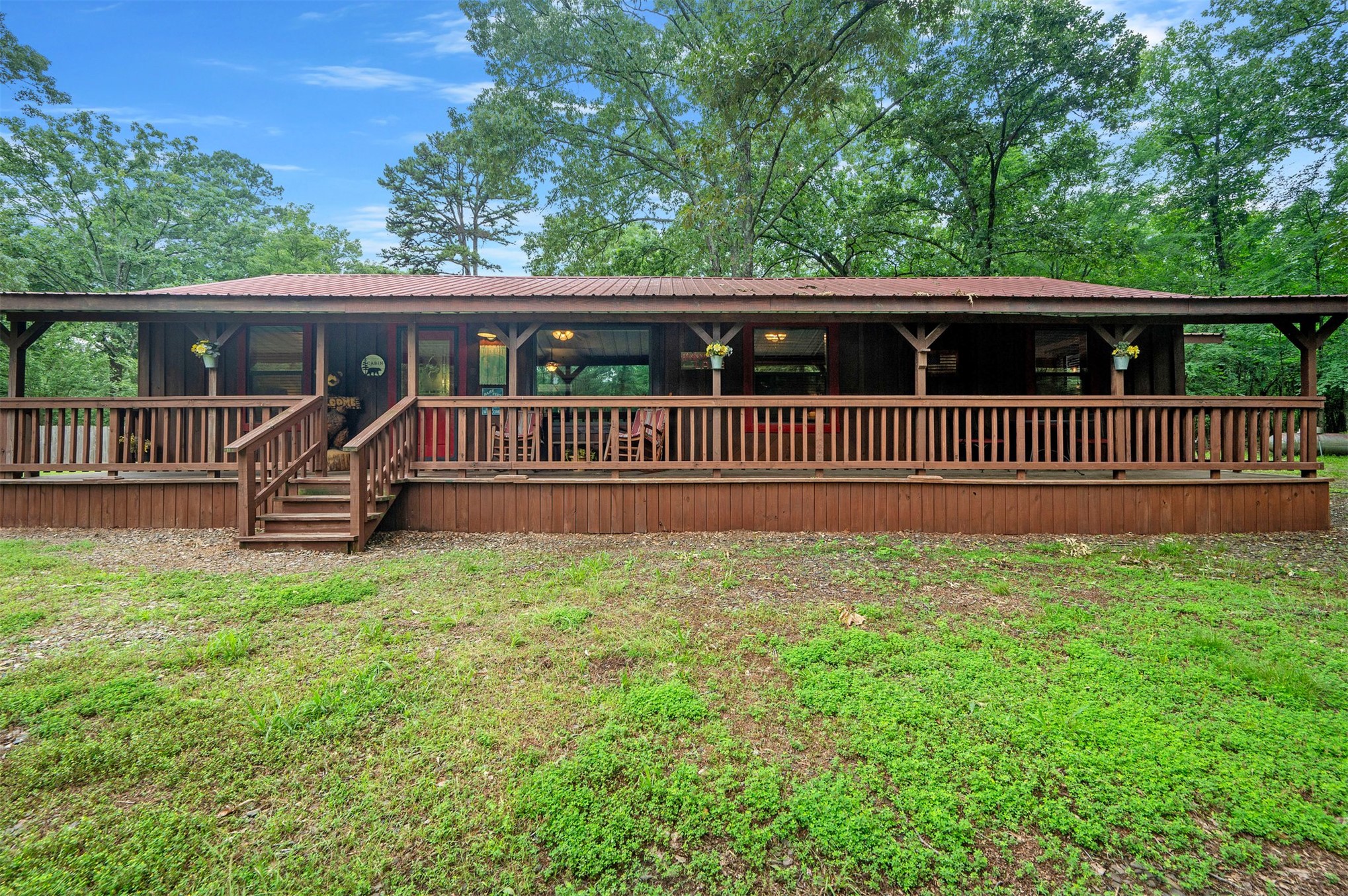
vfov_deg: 81.1
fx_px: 524
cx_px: 674
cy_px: 448
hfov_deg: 104.3
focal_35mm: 14
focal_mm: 14
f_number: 9
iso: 250
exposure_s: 1/25
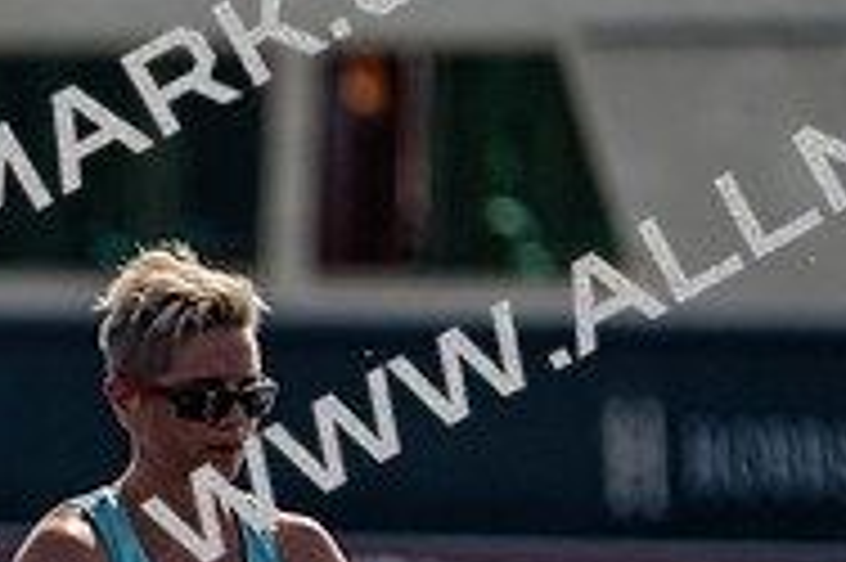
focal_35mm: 1330
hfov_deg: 1.6
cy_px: 641
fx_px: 31227
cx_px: -184
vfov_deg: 1.0
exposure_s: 1/1600
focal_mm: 430
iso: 125
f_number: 6.3
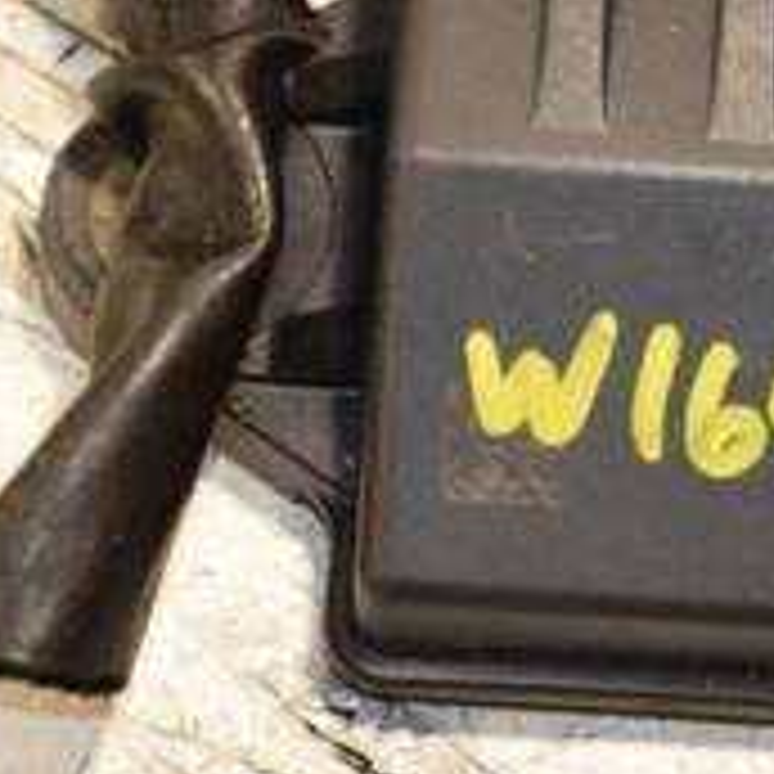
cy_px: -4
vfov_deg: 3.7
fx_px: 11826
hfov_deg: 3.7
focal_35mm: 467
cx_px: 868
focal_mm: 105
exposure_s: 1/200
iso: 800
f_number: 6.3
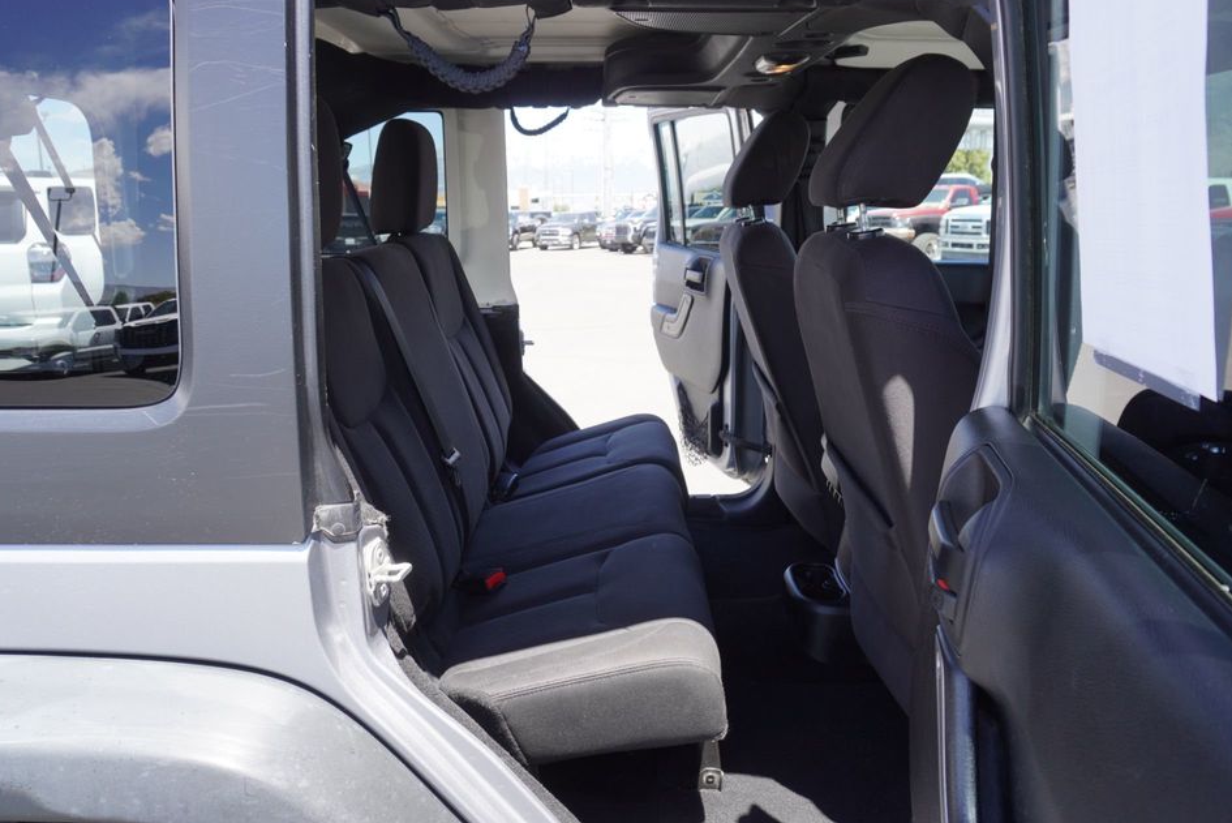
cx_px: 636
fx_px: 890
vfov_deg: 49.6
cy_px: 434
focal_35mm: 26
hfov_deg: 69.3
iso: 100
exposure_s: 1/100
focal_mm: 16
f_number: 5
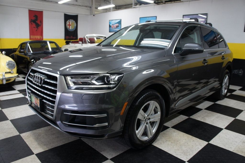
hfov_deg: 67.4
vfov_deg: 47.9
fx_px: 184
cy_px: 82
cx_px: 122
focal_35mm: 27
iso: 250
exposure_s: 1/30
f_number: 3.5
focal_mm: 18
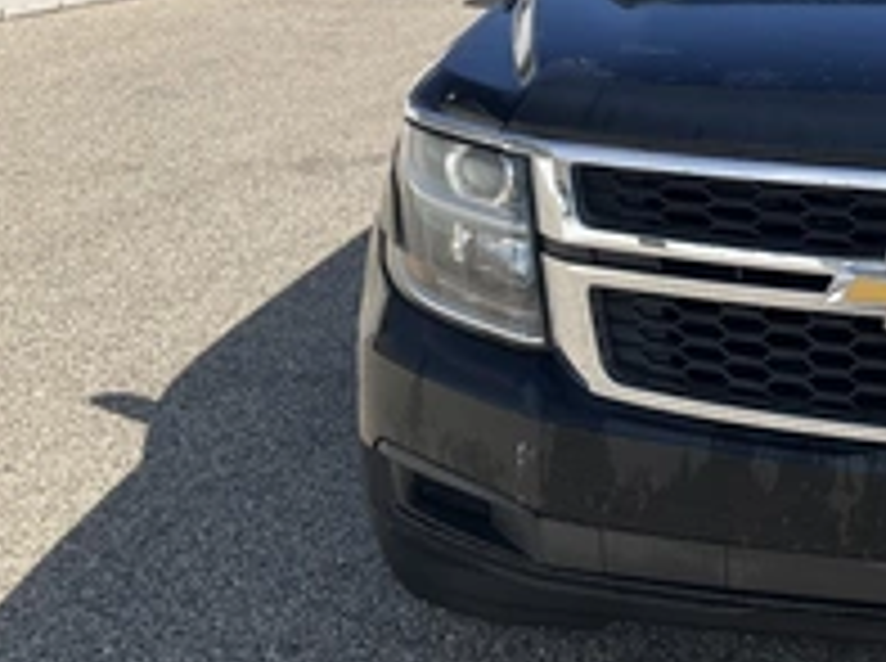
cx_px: 873
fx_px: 1507
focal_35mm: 59
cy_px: 149
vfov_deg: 24.4
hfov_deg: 30.6
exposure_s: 1/1534
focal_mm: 3
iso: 25
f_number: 1.8
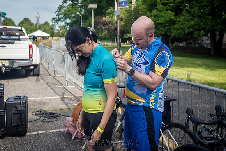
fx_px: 274
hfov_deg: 44.6
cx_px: 136
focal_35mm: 44
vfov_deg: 30.7
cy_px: 70
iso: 400
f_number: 4
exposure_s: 1/1600
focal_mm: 35
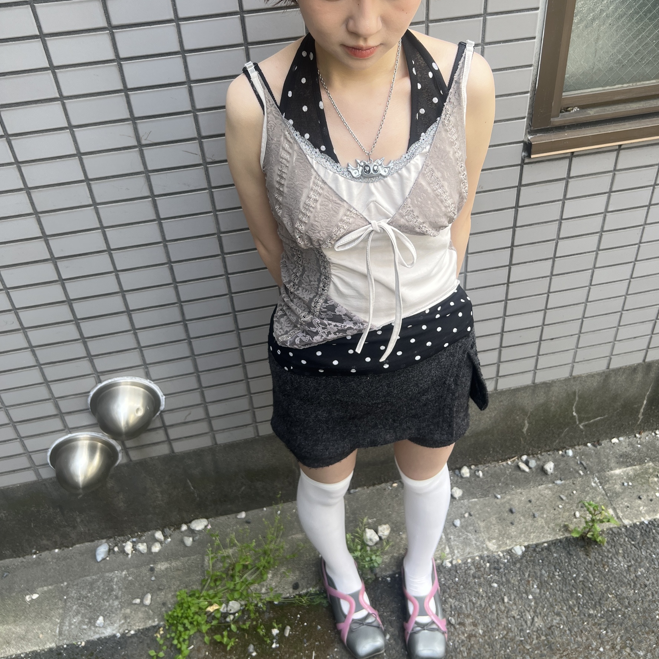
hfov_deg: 52.5
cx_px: 328
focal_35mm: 31
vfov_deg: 51.9
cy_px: 240
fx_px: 668
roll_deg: +5.4
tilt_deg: -35.2
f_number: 1.5
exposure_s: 1/278
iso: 40
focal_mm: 5.7
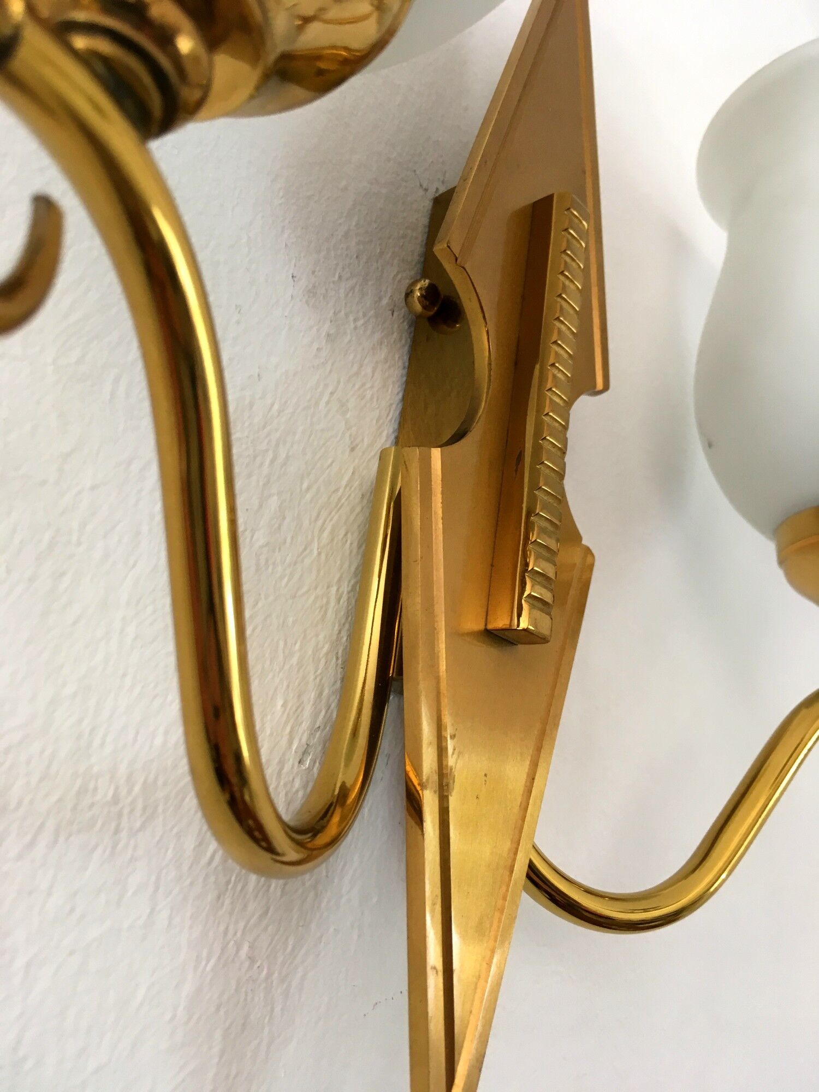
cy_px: 546
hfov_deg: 48.2
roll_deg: -9.9
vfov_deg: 61.7
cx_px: 410
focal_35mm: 29
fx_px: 915
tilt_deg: +19.8
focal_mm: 4.15
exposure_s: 1/33
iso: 100
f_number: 2.2
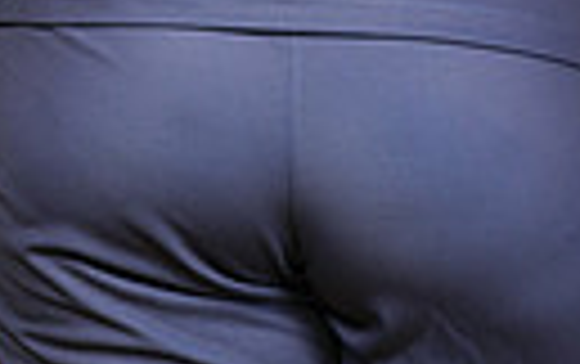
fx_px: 3260
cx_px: 369
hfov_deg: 10.2
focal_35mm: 206
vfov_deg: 6.0
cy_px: -598
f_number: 6.3
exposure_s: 1/200
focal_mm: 58
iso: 400
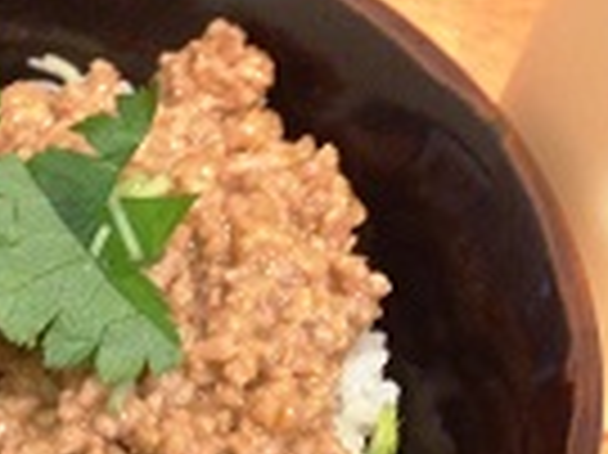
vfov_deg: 17.4
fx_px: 1474
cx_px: 79
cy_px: 355
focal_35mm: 84
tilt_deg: -60.5
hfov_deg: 22.8
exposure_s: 1/20
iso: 250
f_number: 2.4
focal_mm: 4.12
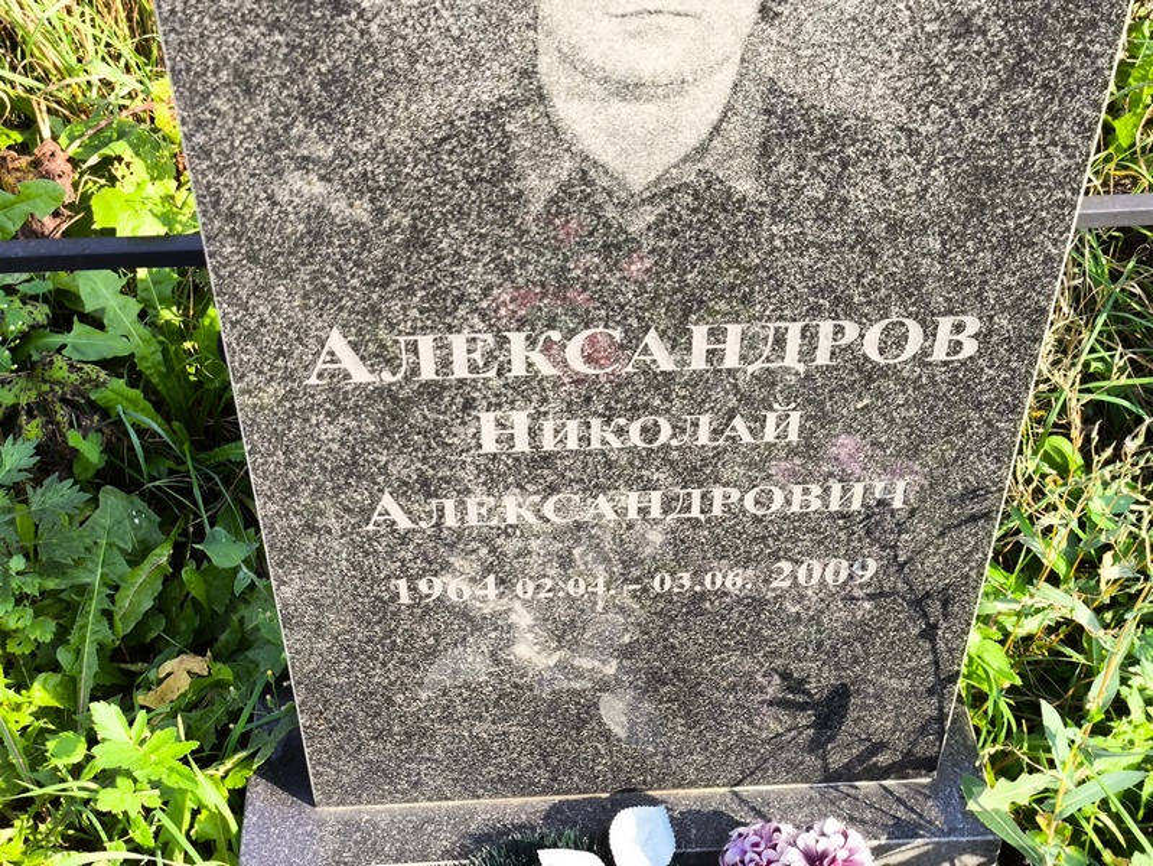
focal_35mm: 50
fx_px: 1666
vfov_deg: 29.1
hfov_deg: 38.2
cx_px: 576
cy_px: 433
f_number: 1.7
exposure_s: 1/195
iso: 50
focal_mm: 4.71
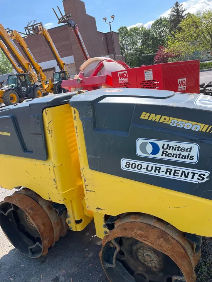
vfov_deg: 67.3
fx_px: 212
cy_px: 141
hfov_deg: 53.1
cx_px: 106
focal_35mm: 26
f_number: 1.6
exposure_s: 1/1199
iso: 50
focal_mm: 5.1
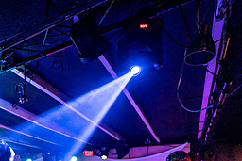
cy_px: 176
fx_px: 229
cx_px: -3
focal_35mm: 34
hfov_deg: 46.2
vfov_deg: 34.0
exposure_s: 1/200
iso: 3200
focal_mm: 14
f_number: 2.8
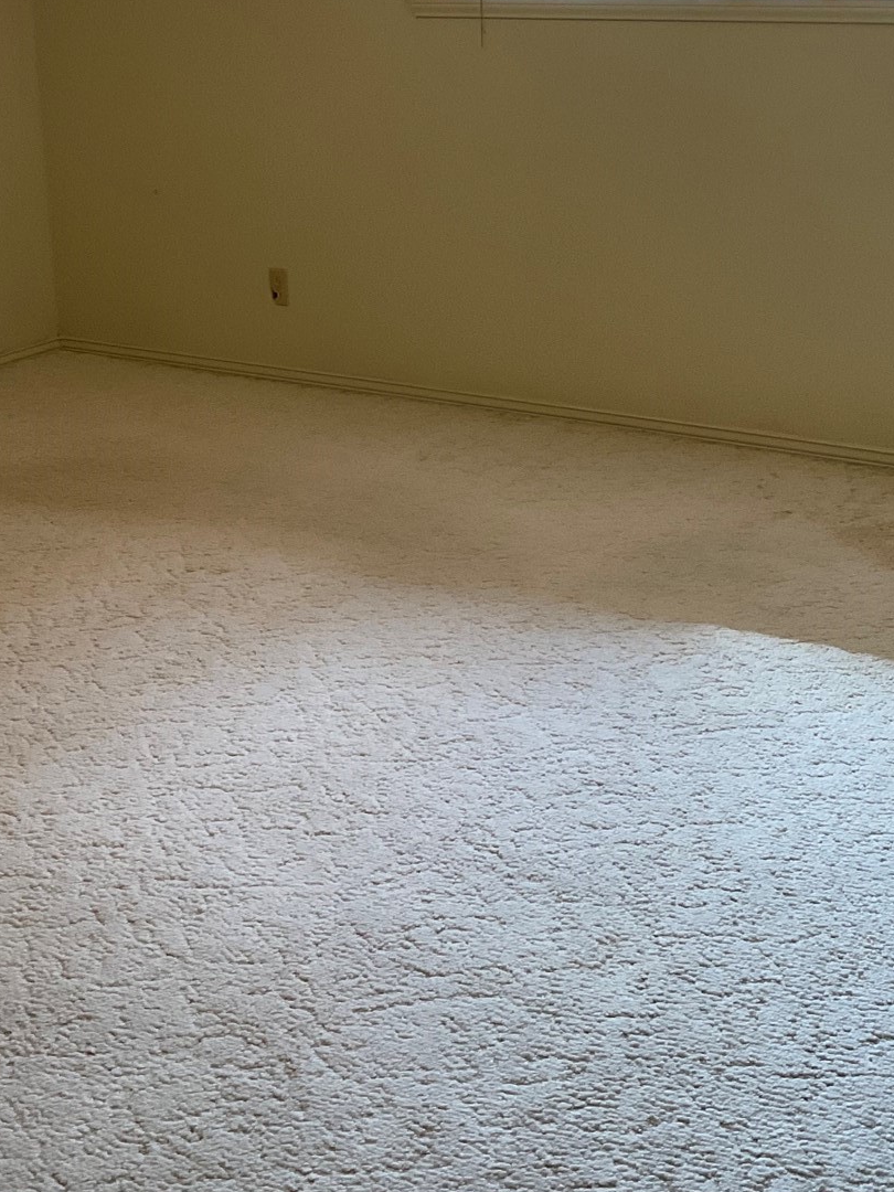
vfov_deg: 34.0
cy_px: 249
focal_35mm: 55
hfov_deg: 26.5
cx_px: 562
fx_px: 1894
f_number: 1.8
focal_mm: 3
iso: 64
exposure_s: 1/120
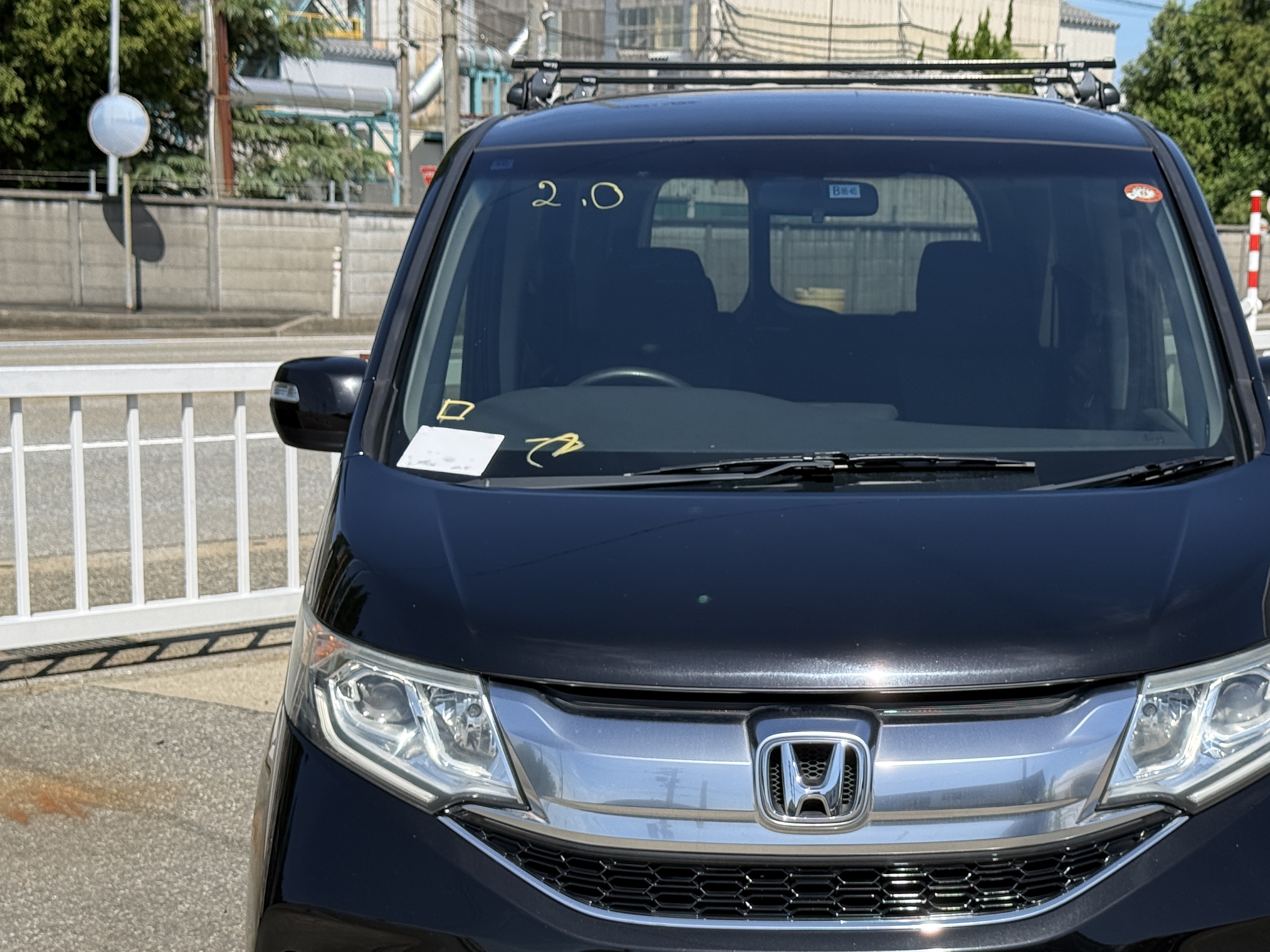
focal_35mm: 64
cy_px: 632
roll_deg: -1.8
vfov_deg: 22.8
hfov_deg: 30.1
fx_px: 2348
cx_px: 816
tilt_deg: -9.8
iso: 80
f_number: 1.78
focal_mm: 6.76
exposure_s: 1/4098
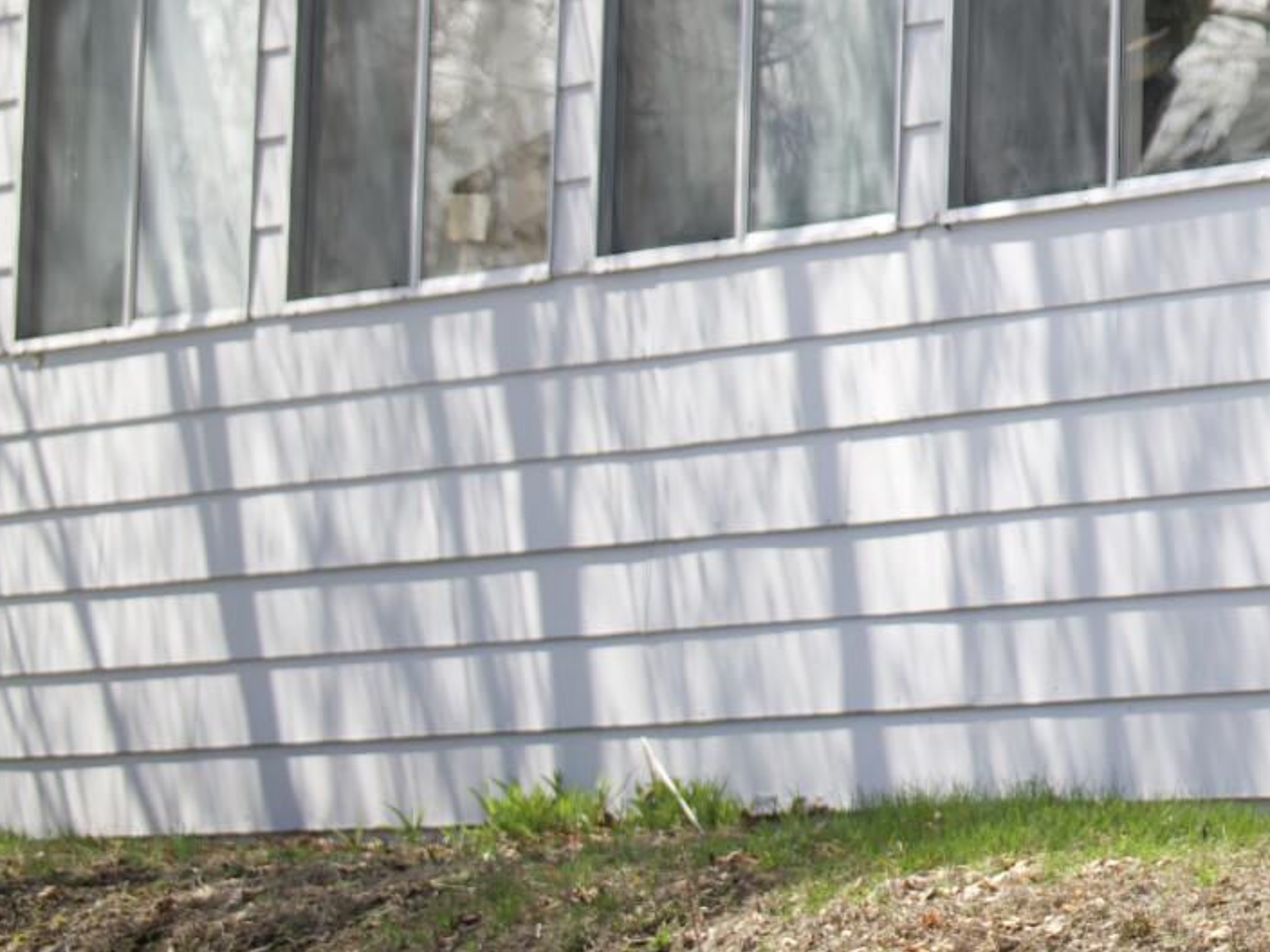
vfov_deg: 5.1
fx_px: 10530
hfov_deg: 6.7
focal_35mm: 287
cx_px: 2250
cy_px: -764
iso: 64
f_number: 2.8
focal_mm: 70
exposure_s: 1/500
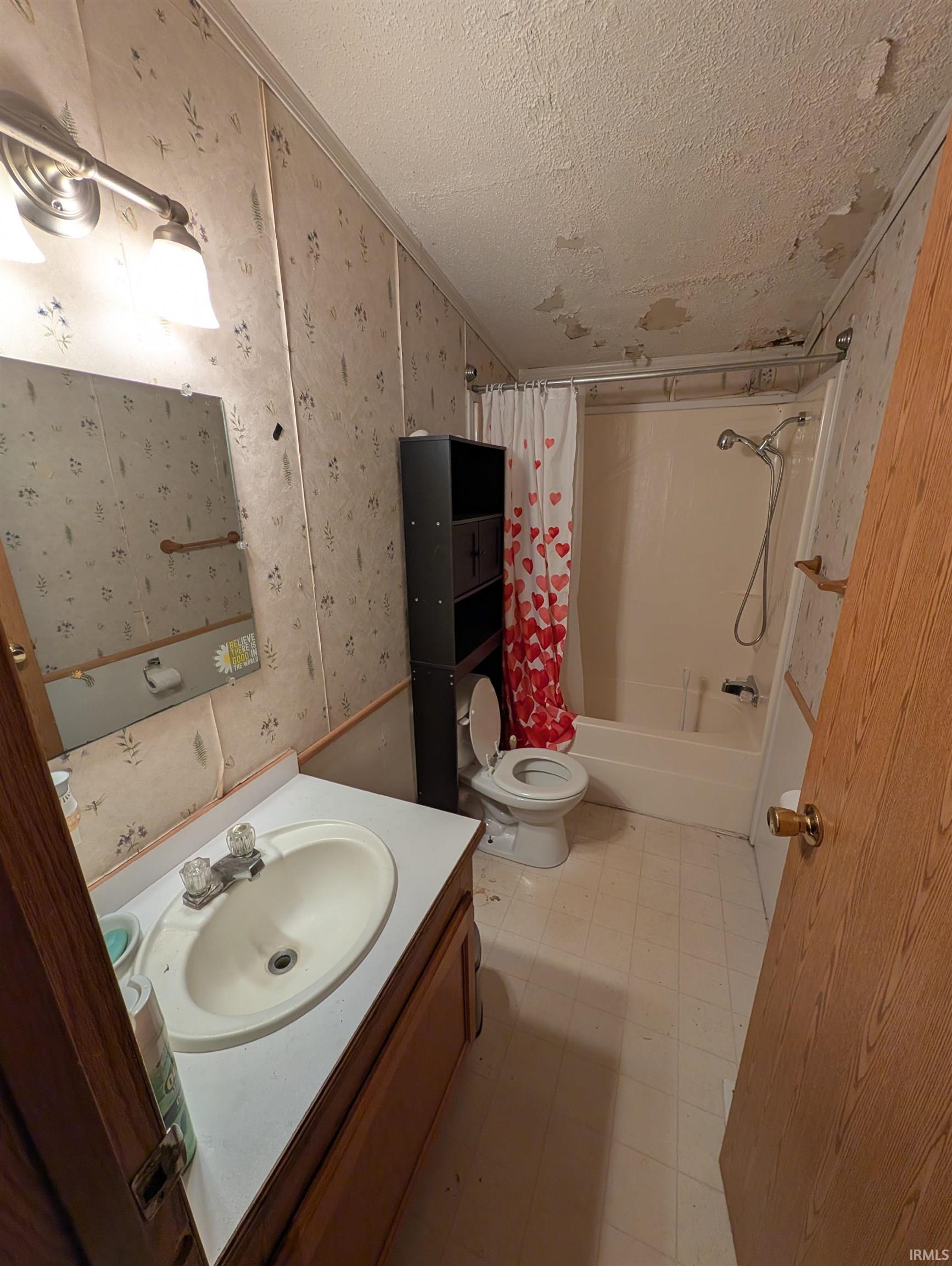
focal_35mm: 12
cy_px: 633
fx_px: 439
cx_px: 476
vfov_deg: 110.5
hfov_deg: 94.6
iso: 81
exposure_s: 1/120
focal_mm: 2.02
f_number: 1.7
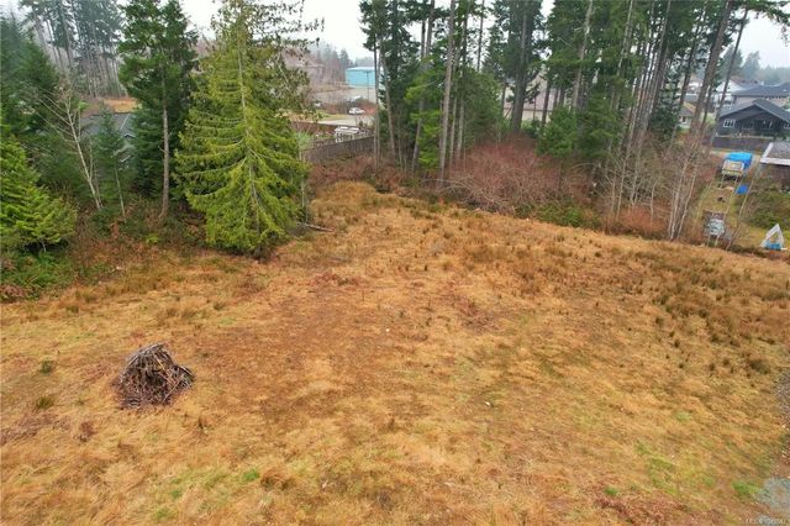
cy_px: 263
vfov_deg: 57.2
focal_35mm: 22
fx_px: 483
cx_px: 395
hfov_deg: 78.6
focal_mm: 8.38
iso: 140
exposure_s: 1/350
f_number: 2.8
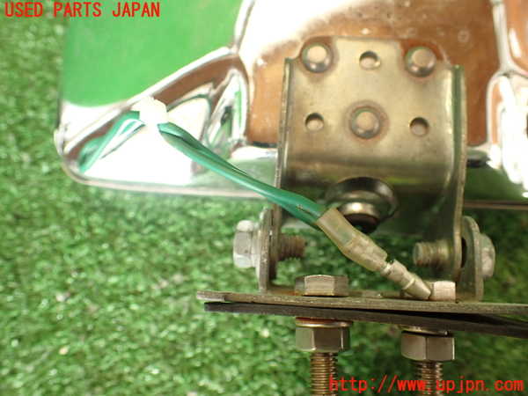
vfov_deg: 46.8
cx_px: 264
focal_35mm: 30
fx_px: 458
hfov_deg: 60.0
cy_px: 198
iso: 200
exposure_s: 1/50
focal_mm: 5.4
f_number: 2.3
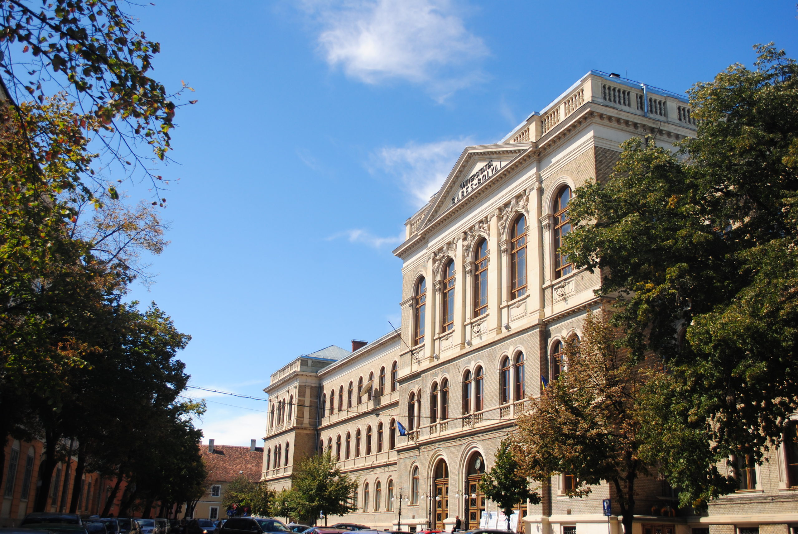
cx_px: 399
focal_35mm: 36
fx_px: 799
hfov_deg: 53.1
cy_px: 267
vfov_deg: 37.0
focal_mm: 24
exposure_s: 1/400
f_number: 4.5
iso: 100
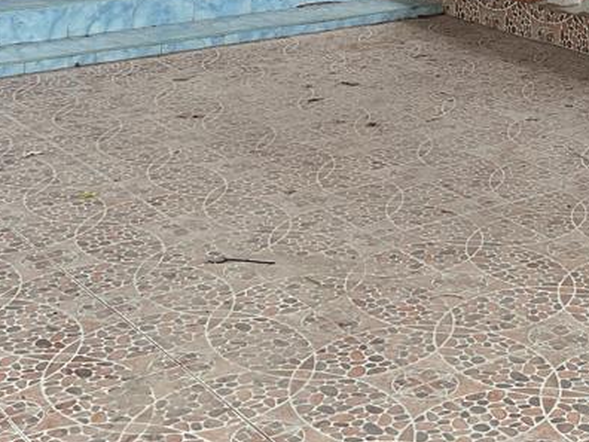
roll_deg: -1.8
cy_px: -144
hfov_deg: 22.8
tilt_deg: -5.2
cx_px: 509
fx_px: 1429
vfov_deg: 16.5
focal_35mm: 84
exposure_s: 1/248
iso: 16
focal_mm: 3
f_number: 1.8
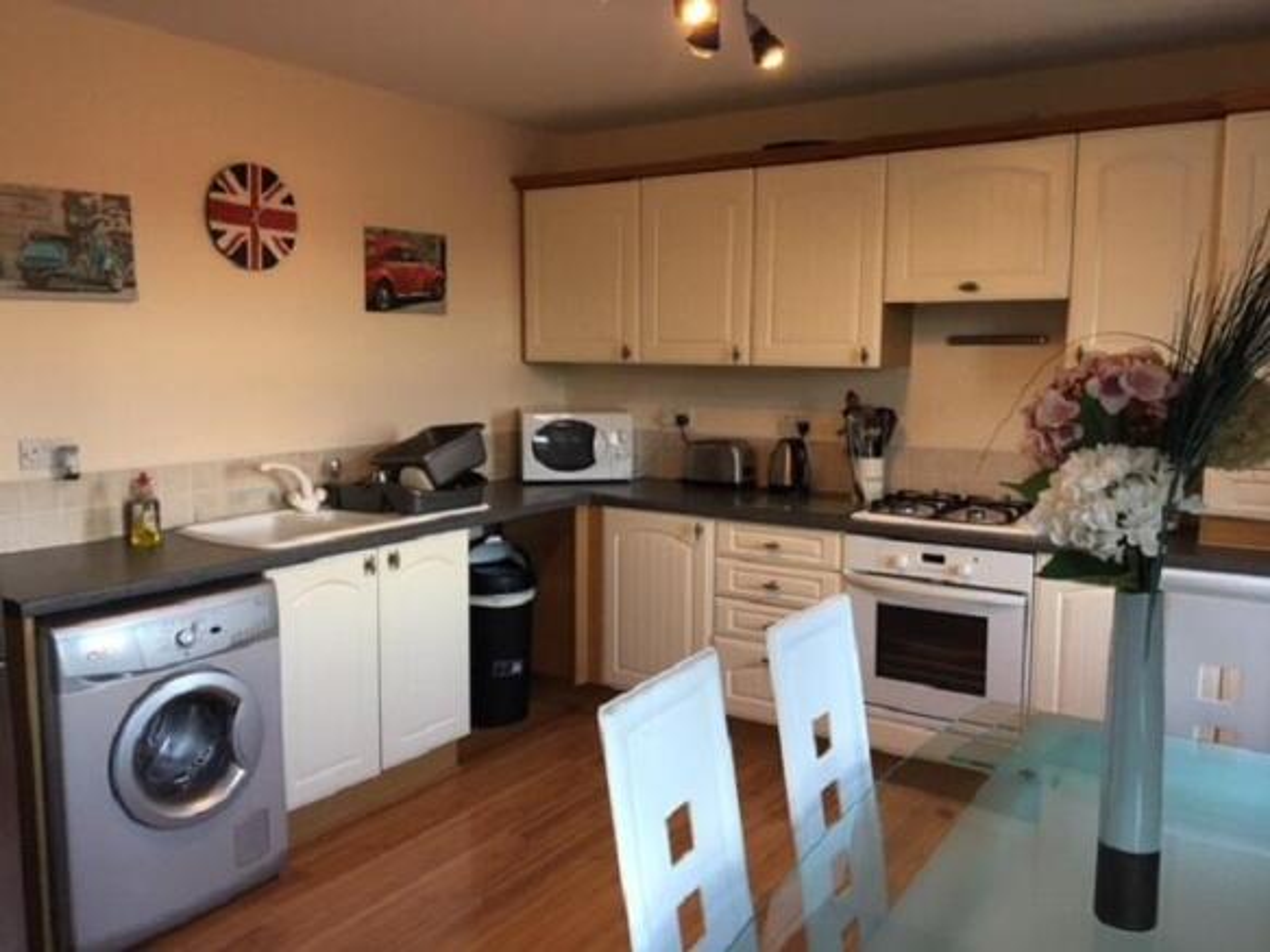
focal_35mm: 29
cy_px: 476
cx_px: 635
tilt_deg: -6.3
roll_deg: -1.6
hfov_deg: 61.7
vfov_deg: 48.2
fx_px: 1064
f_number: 2.2
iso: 125
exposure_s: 1/33
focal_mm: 4.15
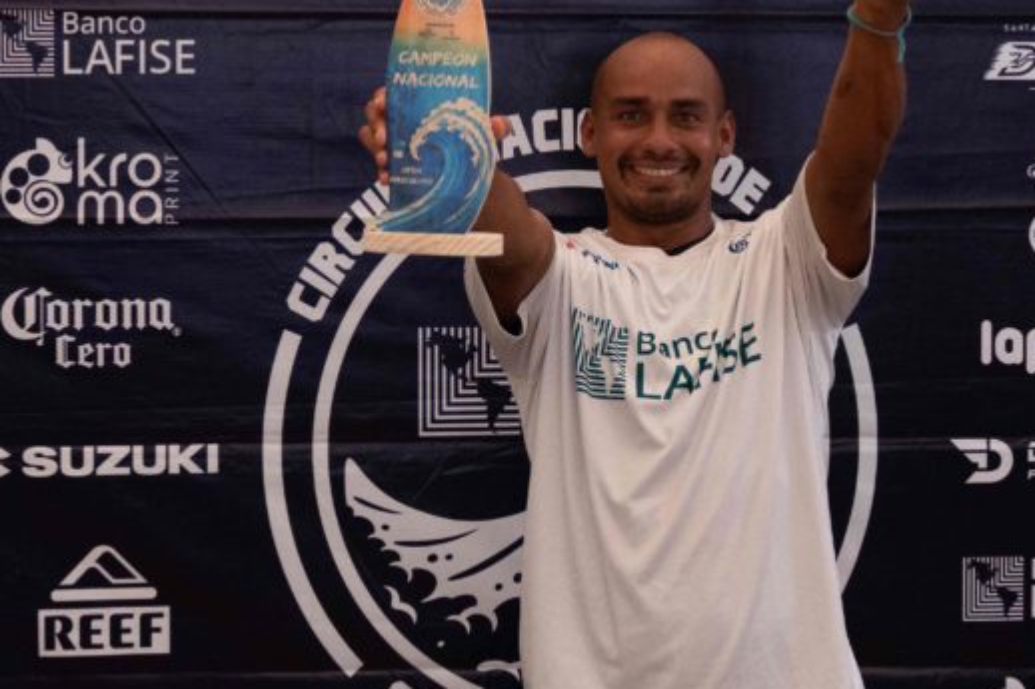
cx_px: 799
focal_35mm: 92
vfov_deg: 14.7
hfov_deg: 21.9
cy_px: 73
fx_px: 2644
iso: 2500
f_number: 2.8
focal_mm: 31
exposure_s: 1/160
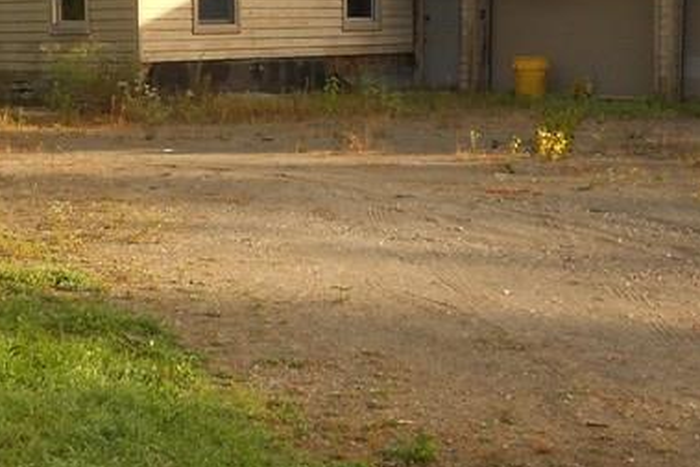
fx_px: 1420
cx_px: 131
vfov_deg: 18.5
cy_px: 94
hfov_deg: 27.1
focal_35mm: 73
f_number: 3.2
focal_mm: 4.6
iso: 80
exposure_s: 1/320
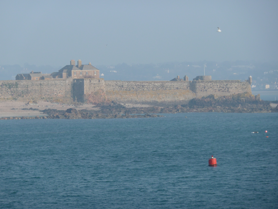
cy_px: 104
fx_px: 1687
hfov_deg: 9.4
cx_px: 139
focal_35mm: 210
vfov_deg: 7.1
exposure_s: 1/320
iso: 80
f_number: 4.6
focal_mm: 34.4
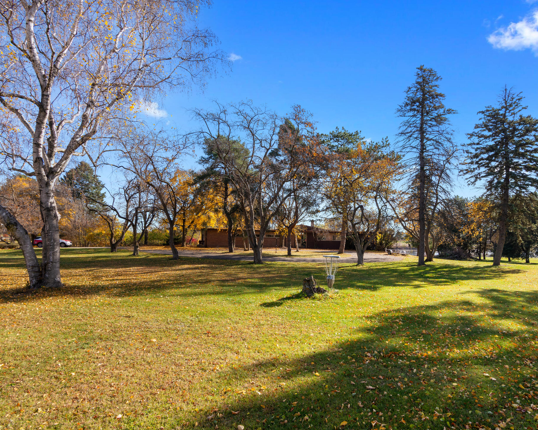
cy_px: 214
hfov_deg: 52.6
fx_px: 541
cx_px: 315
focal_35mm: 34
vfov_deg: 43.4
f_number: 8
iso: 320
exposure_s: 1/500
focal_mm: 30
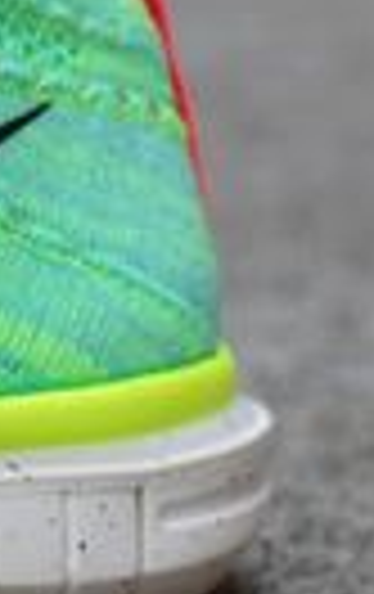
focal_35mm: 220
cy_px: 184
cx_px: -698
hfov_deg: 5.6
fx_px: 3572
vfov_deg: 9.5
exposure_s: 1/500
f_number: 4.5
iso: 125
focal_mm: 50
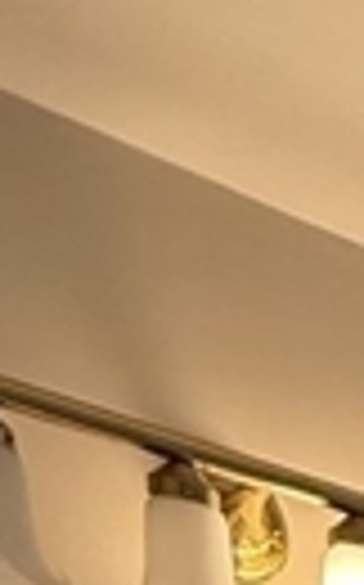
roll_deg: -1.8
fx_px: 1400
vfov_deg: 14.0
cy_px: 1476
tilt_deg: -15.6
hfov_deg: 11.1
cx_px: 998
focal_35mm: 88
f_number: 2.2
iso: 200
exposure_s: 1/120
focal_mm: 2.22
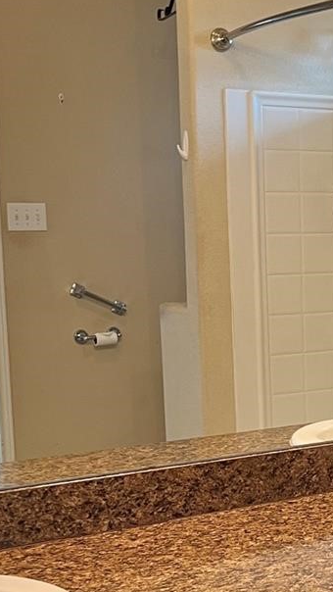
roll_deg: +0.6
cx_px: 370
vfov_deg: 29.1
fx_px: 1130
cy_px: 395
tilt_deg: -10.1
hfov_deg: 16.3
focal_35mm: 72
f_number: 1.5
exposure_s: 1/60
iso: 160
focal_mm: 5.7
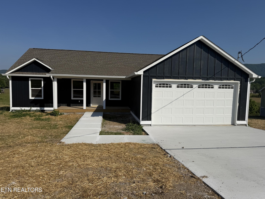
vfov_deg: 56.8
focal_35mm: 24
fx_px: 184
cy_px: 100
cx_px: 132
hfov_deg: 71.6
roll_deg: -0.5
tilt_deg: -4.7
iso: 80
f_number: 1.78
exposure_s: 1/10309
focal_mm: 6.76
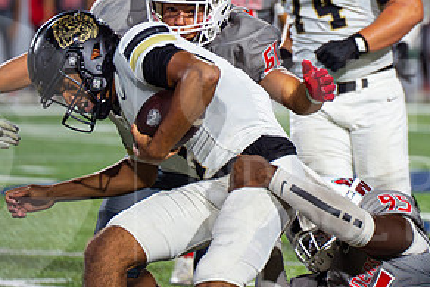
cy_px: 23
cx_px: 348
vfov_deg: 2.8
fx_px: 5939
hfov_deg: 4.1
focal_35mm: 497
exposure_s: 1/1600
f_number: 3.2
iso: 3200
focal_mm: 180
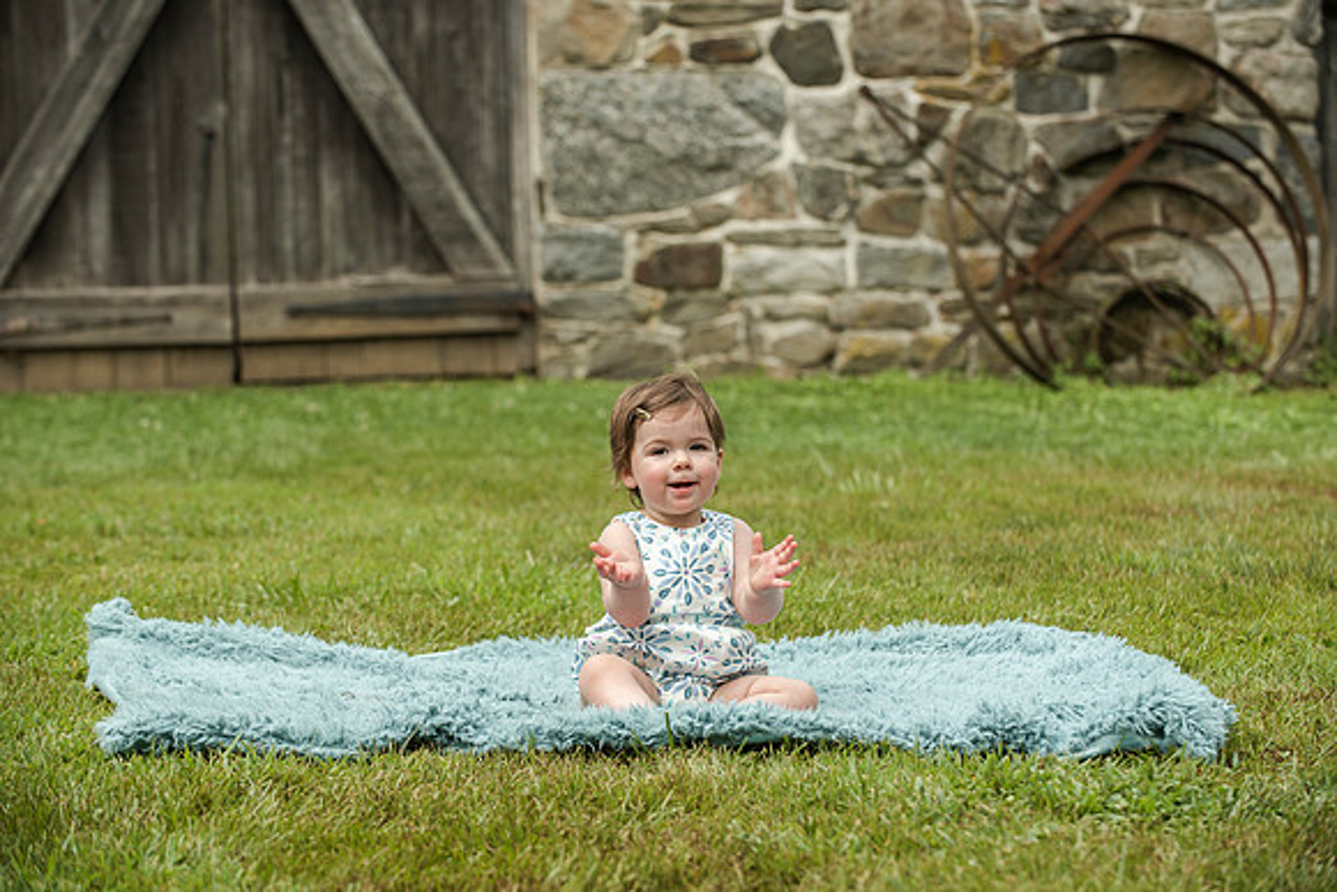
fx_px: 3900
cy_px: 446
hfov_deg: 19.5
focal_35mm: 105
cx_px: 668
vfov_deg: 13.0
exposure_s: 1/1000
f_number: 5.6
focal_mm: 105
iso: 400
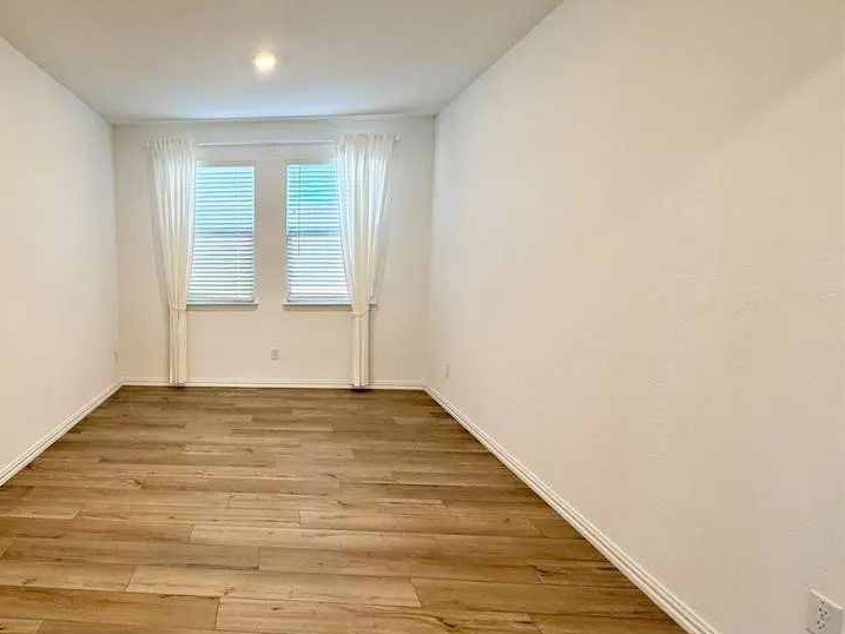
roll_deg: +0.3
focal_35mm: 20
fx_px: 488
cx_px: 243
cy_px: 321
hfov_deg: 77.4
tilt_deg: -6.6
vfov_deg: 66.0
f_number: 2.2
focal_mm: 2.22
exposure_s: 1/120
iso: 200
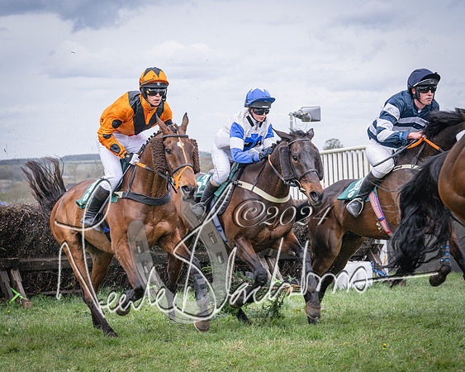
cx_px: 165
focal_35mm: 106
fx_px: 1458
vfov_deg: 14.5
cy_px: 168
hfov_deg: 18.1
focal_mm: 70
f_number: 5
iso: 400
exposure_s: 1/800
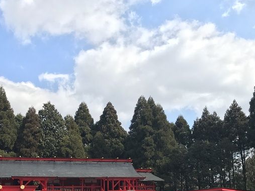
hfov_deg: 42.1
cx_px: 129
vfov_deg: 31.6
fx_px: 331
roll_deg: +1.2
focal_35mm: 45
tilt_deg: +13.4
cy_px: 141
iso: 20
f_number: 1.8
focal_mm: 3.99
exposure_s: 1/1497
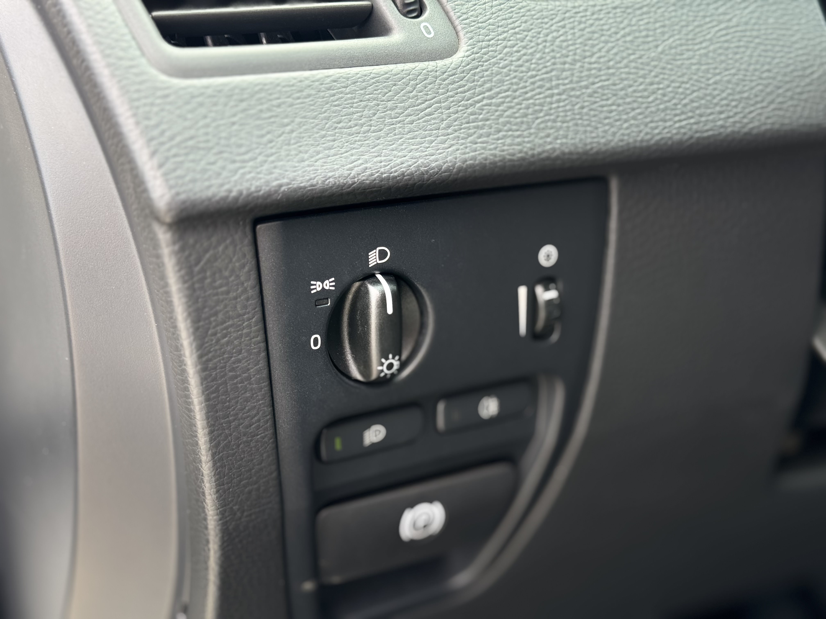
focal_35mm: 48
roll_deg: +3.0
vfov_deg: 30.3
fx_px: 1145
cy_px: 310
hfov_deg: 39.7
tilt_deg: -15.2
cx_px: 413
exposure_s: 1/172
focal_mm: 6.76
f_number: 1.78
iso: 80
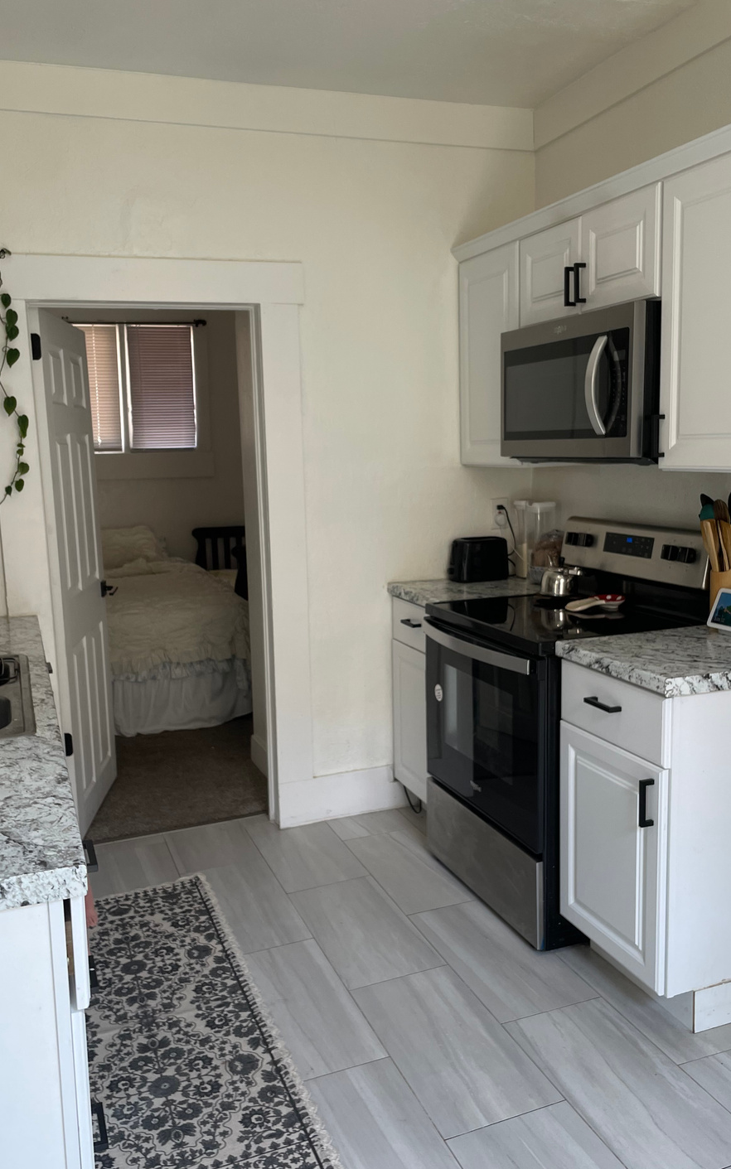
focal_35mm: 30
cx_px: 370
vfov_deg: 62.9
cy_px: 604
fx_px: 956
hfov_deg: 41.8
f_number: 1.6
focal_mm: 4.2
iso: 64
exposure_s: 1/120
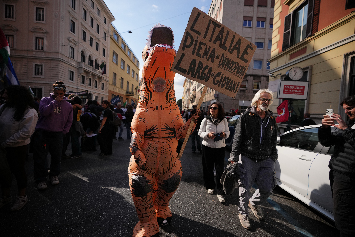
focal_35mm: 16
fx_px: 158
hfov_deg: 96.7
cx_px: 178
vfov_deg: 73.7
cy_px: 118
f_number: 2.8
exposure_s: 1/12800
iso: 640
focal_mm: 16
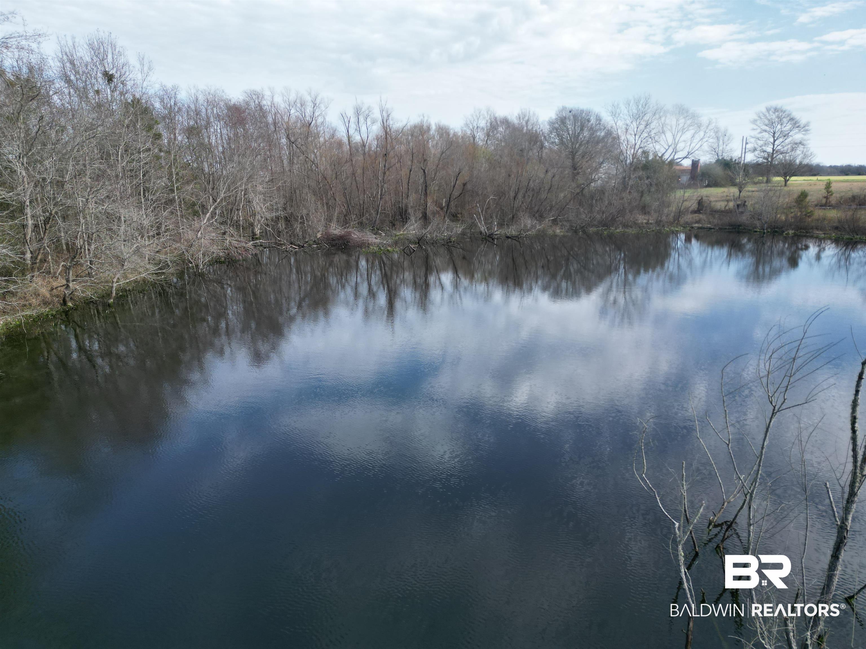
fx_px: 600
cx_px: 433
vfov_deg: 56.8
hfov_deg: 71.6
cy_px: 324
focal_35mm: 24
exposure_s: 1/2000
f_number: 1.7
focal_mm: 6.72
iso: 140
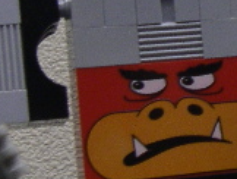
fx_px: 1029
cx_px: 284
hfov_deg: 12.8
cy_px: 41
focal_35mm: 150
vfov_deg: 9.9
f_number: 3.3
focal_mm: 6.3
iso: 160
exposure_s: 1/15
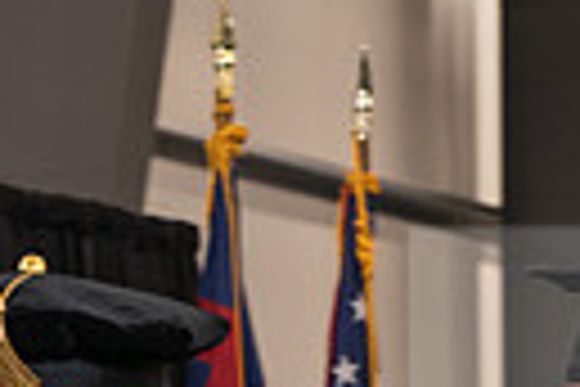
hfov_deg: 7.4
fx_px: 4495
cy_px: 772
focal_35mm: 279
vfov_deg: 4.8
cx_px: 274
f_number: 5
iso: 2000
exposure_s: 1/125
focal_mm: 62
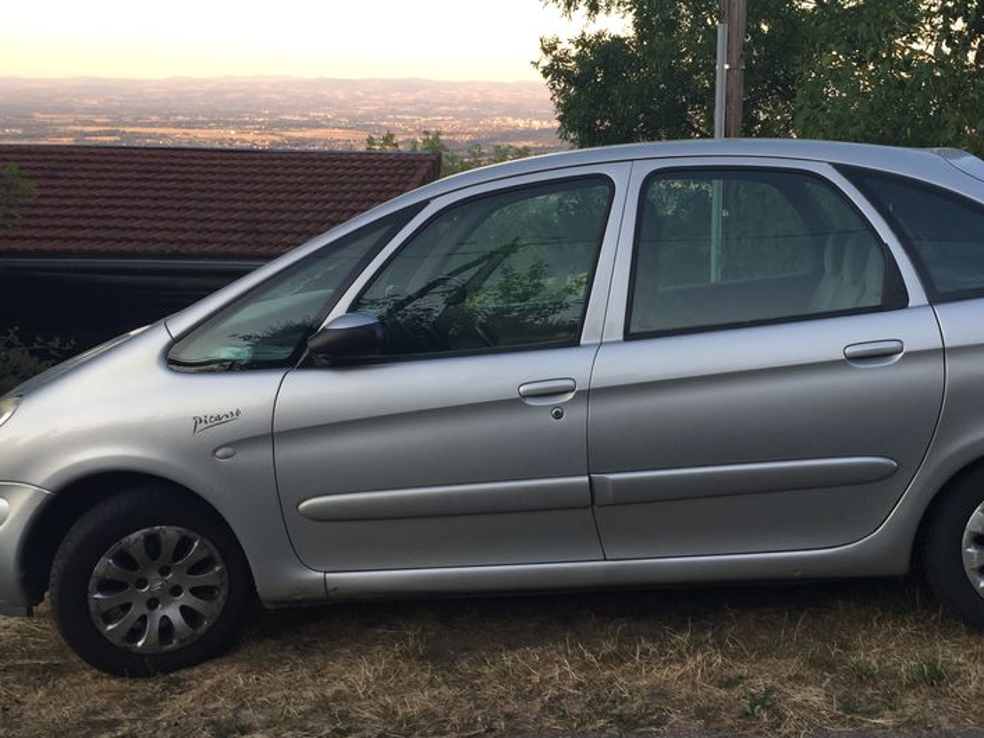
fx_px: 1165
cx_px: 589
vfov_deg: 35.1
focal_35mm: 41
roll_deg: -2.2
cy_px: 372
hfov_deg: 45.5
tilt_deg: -12.0
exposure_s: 1/101
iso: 32
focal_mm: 4.15
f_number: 2.2
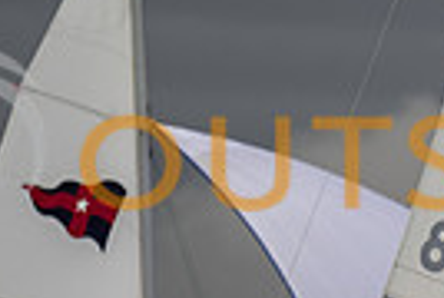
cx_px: 792
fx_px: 16032
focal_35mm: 1297
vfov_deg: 1.1
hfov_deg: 1.6
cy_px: 141
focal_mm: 300
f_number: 4
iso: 50
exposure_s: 1/800
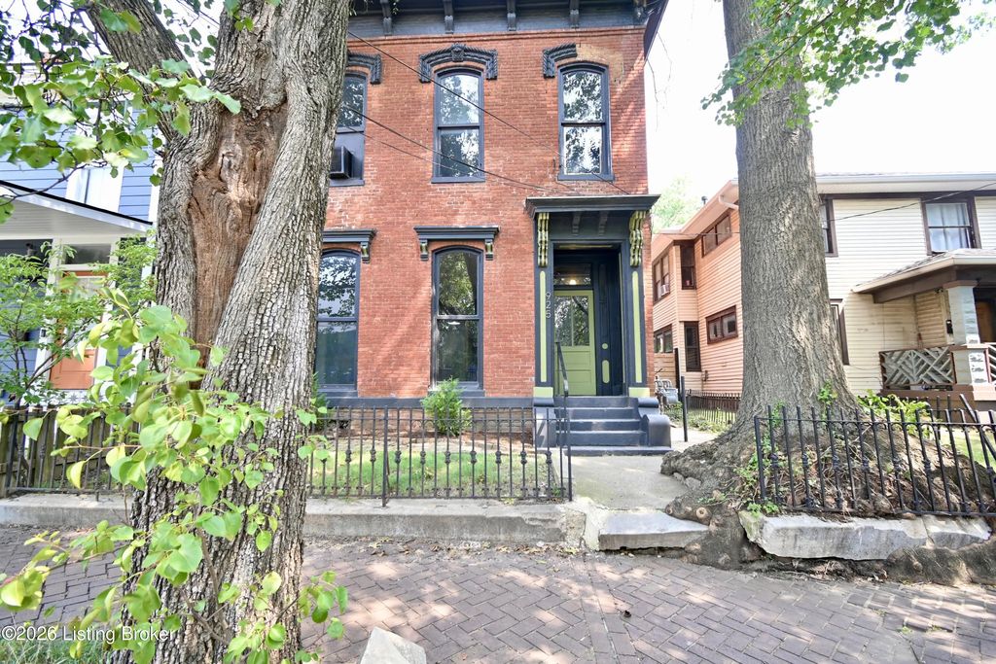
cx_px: 498
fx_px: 415
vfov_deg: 77.3
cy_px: 332
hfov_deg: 100.4
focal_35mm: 15
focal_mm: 10
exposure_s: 1/30
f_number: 4.8
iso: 100
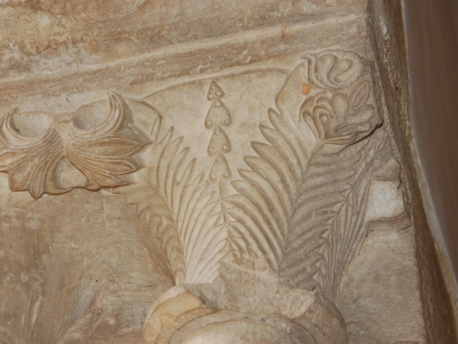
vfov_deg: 13.9
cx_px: 212
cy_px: 172
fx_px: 1410
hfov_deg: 18.5
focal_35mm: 107
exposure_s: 1/60
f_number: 5.3
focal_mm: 65
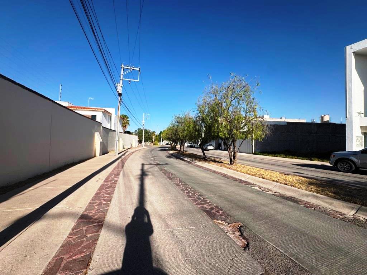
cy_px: 138
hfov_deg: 102.1
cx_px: 184
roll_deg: -0.7
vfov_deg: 85.7
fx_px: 148
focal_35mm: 14
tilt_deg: +1.6
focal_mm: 2.22
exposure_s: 1/2342
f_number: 2.2
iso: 50
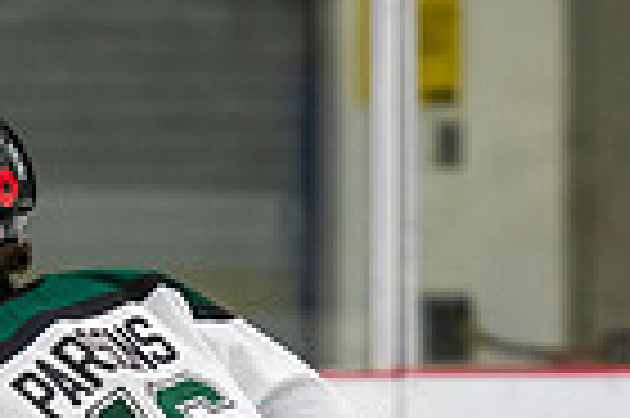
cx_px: 172
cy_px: 747
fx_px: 13861
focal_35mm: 793
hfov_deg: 2.6
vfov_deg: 1.7
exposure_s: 1/640
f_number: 3.2
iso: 2000
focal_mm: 150
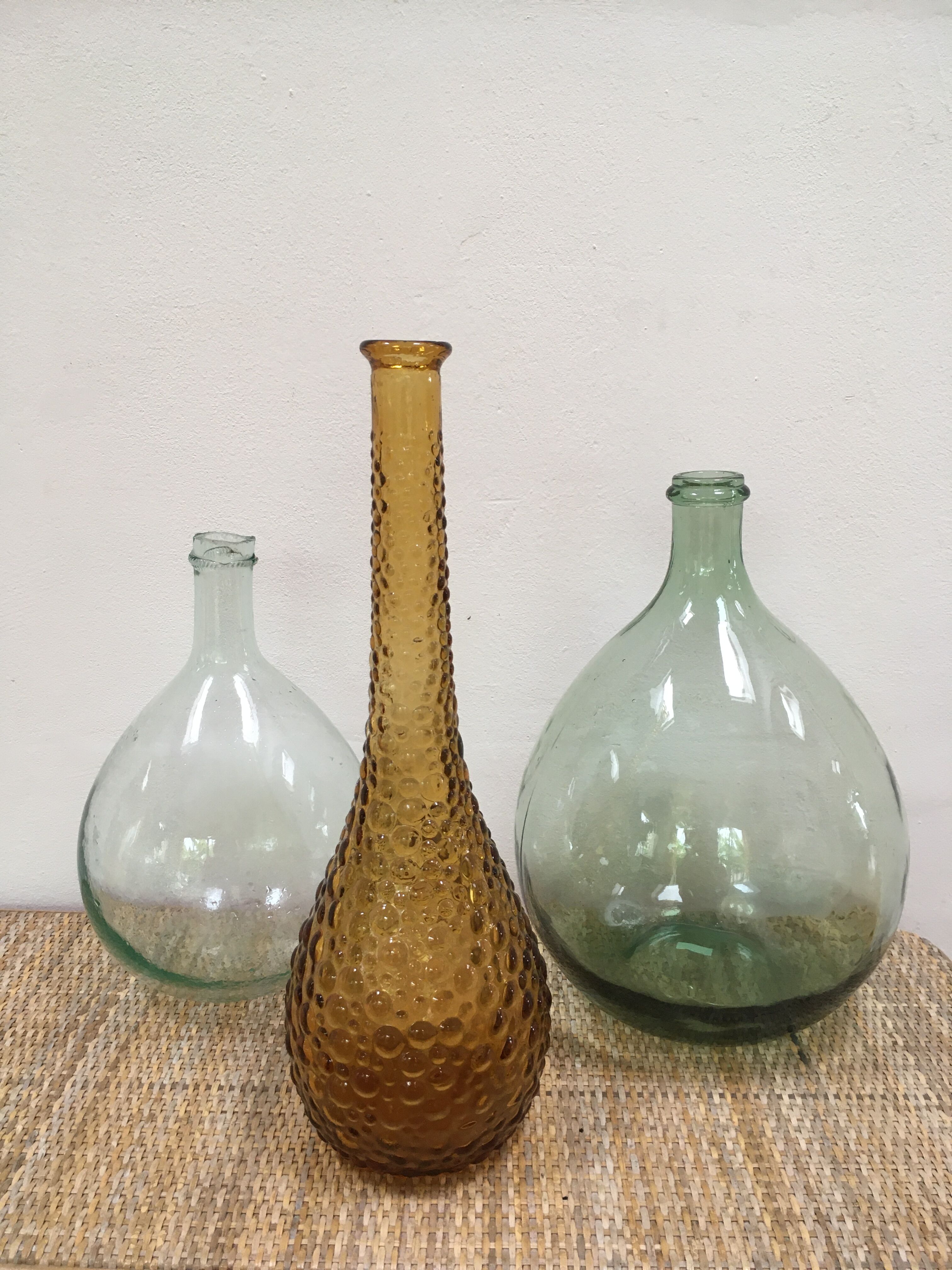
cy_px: 635
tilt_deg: -13.6
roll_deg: +1.1
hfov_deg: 48.2
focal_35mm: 29
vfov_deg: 61.7
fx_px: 1063
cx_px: 476
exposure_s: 1/33
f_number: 2.2
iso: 40
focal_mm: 4.15
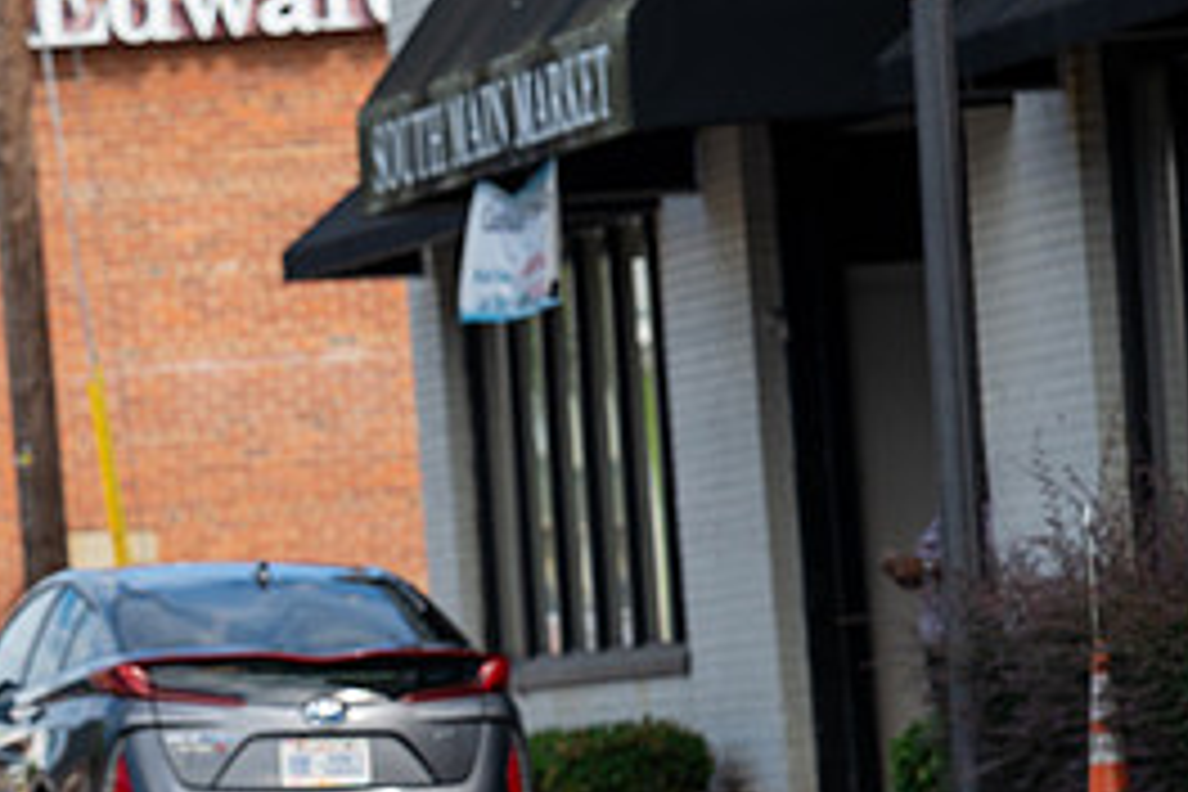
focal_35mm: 330
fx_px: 10889
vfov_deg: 4.2
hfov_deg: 6.2
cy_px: 817
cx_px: -32
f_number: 4.5
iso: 250
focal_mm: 150
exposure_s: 1/1250
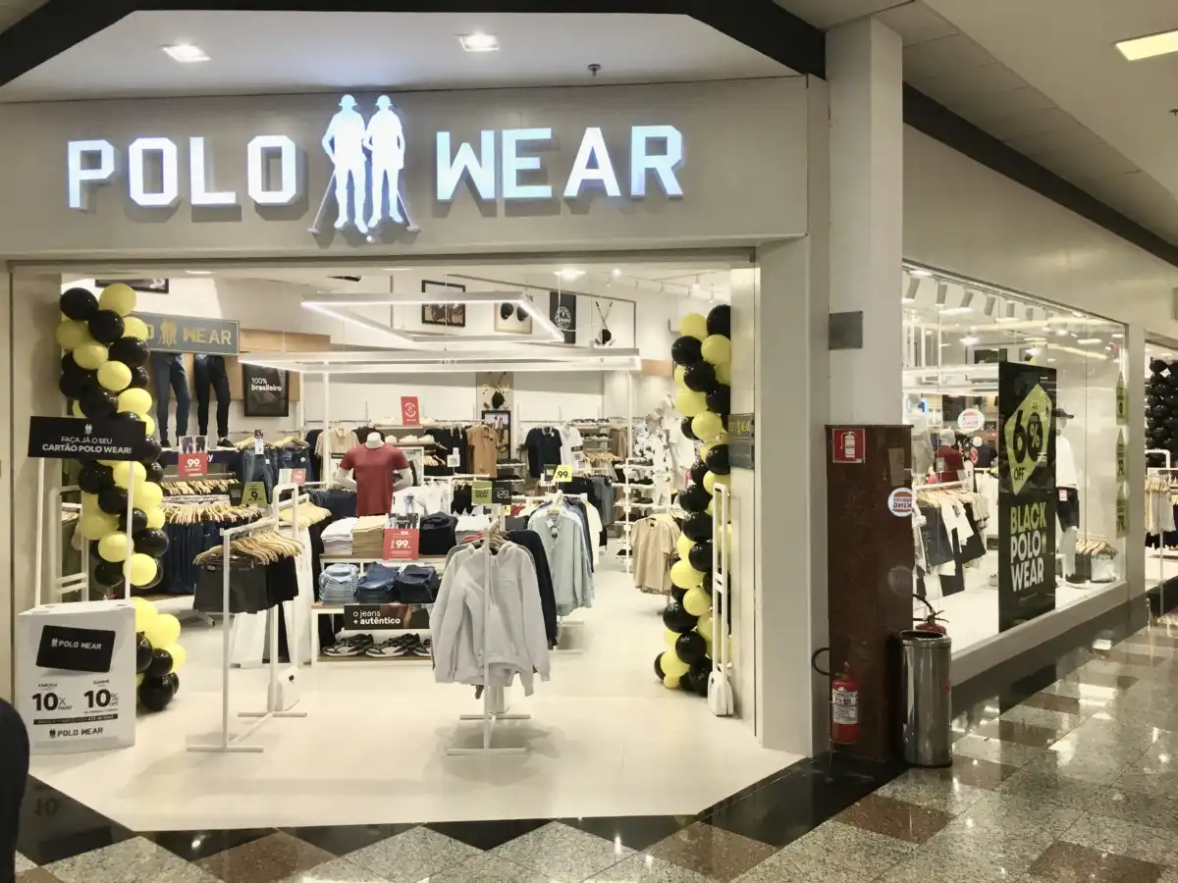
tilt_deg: +0.0
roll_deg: -0.3
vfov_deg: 48.2
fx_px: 987
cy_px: 442
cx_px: 589
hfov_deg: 61.7
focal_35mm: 29
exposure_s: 1/40
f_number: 2.2
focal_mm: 4.15
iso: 32
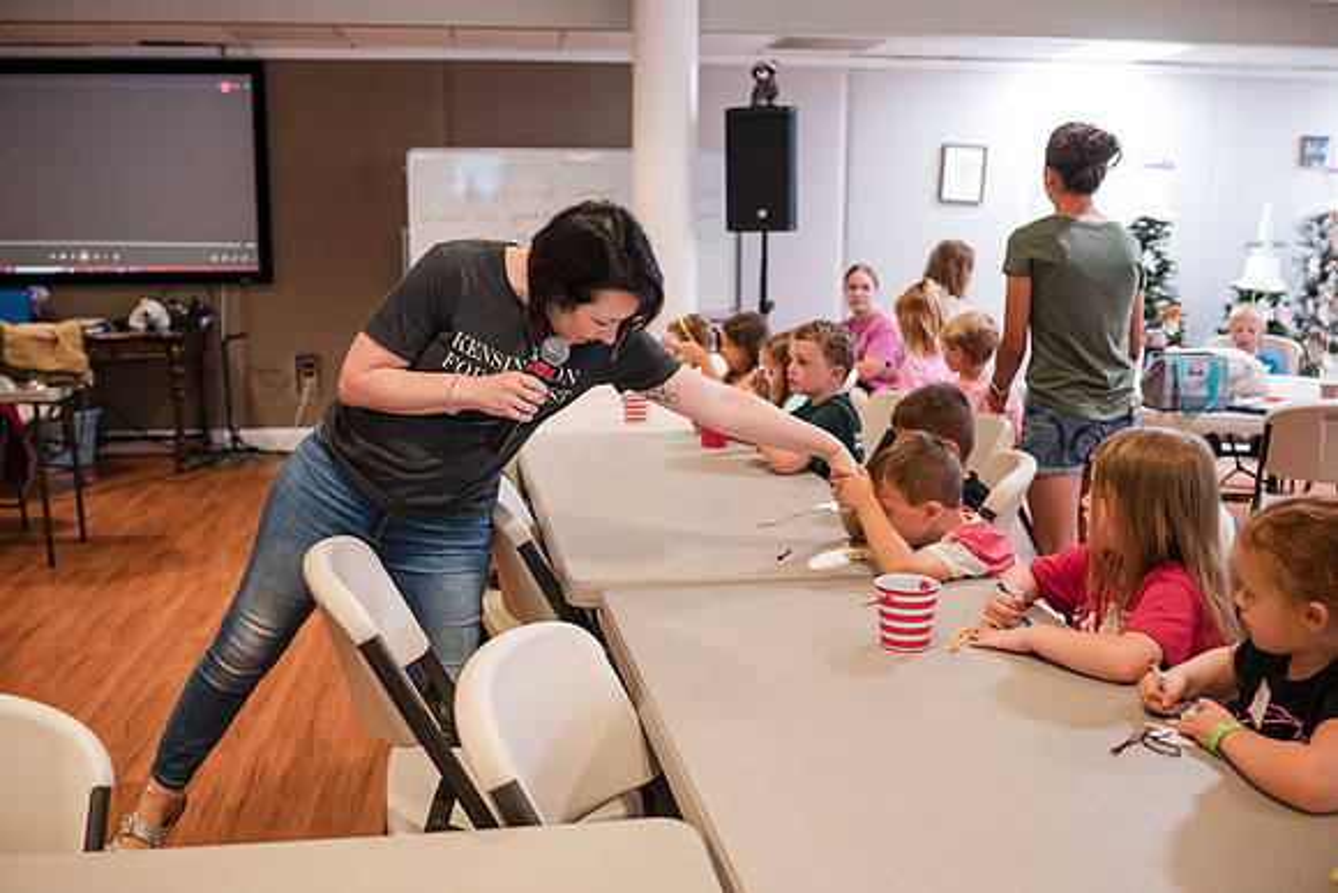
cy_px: 430
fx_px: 1388
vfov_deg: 35.6
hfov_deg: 51.4
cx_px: 651
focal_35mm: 37
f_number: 2.8
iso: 2200
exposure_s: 1/125
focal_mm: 35
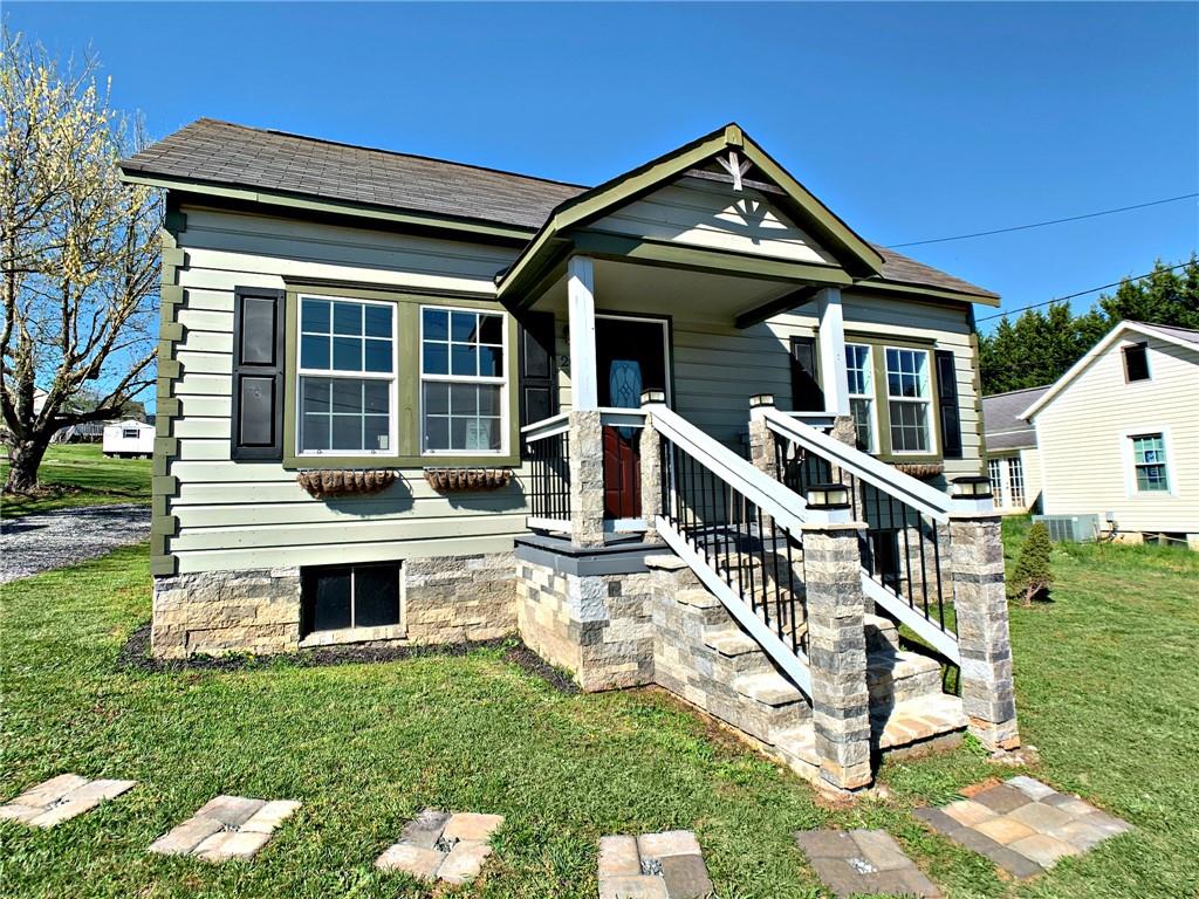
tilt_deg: +5.4
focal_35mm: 26
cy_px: 450
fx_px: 901
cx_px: 600
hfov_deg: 67.3
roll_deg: +2.3
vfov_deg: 53.1
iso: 25
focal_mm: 4.25
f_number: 1.8
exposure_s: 1/1387
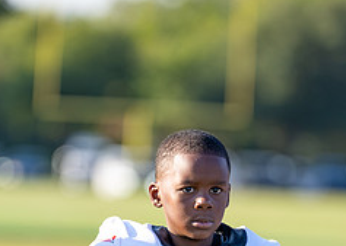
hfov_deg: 3.9
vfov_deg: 2.8
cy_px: 262
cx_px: 171
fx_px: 5028
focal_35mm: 512
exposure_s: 1/640
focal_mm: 200
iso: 100
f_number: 2.8
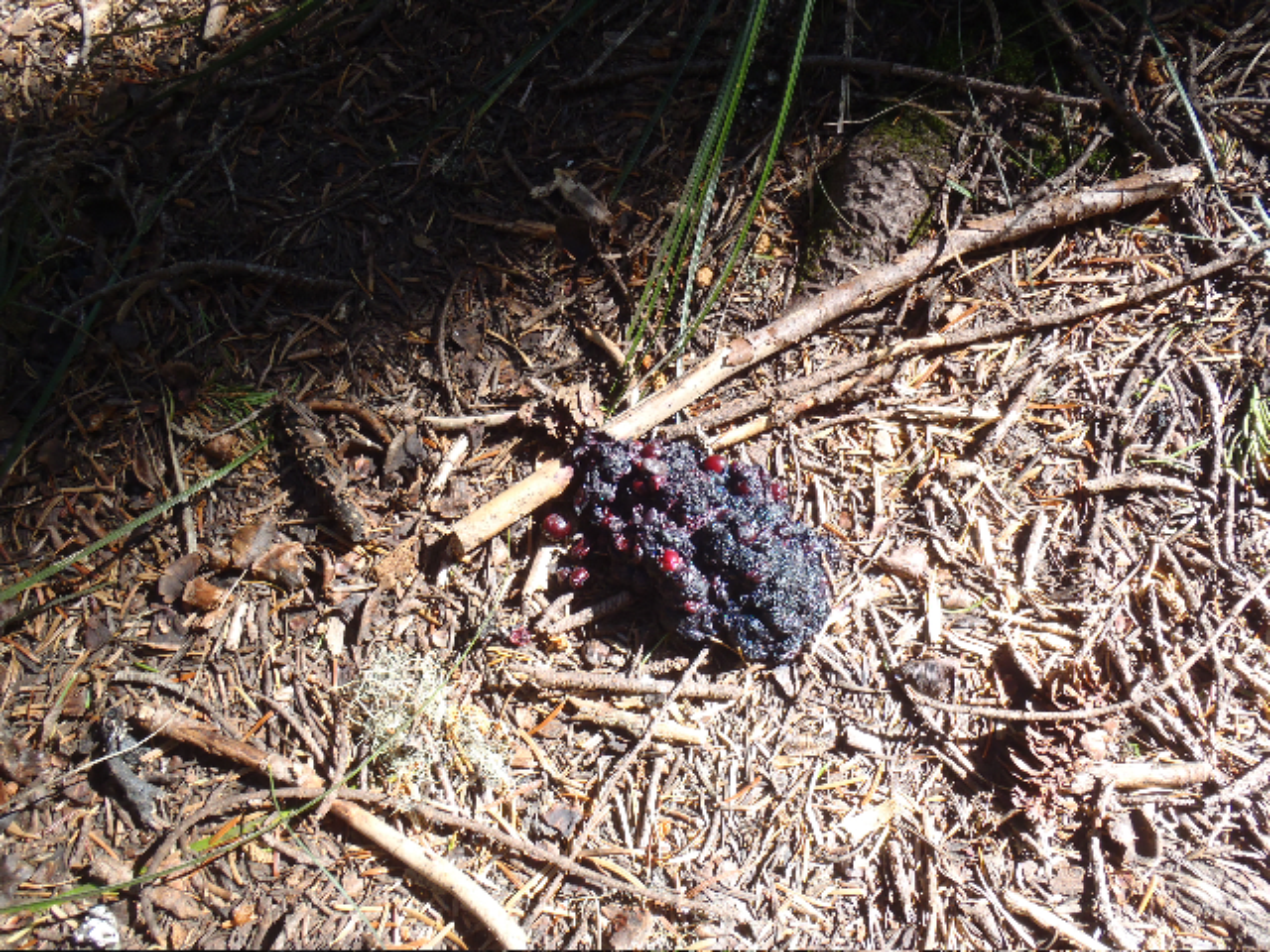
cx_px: 635
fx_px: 1027
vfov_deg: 49.7
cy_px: 476
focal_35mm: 28
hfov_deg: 63.4
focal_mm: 5
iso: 80
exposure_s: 1/60
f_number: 3.9
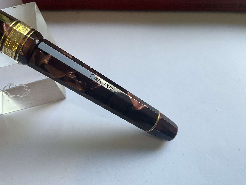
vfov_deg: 48.2
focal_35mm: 29
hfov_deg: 61.7
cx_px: 123
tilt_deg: -62.2
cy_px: 92
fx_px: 206
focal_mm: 3
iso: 25
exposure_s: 1/100
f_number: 1.8
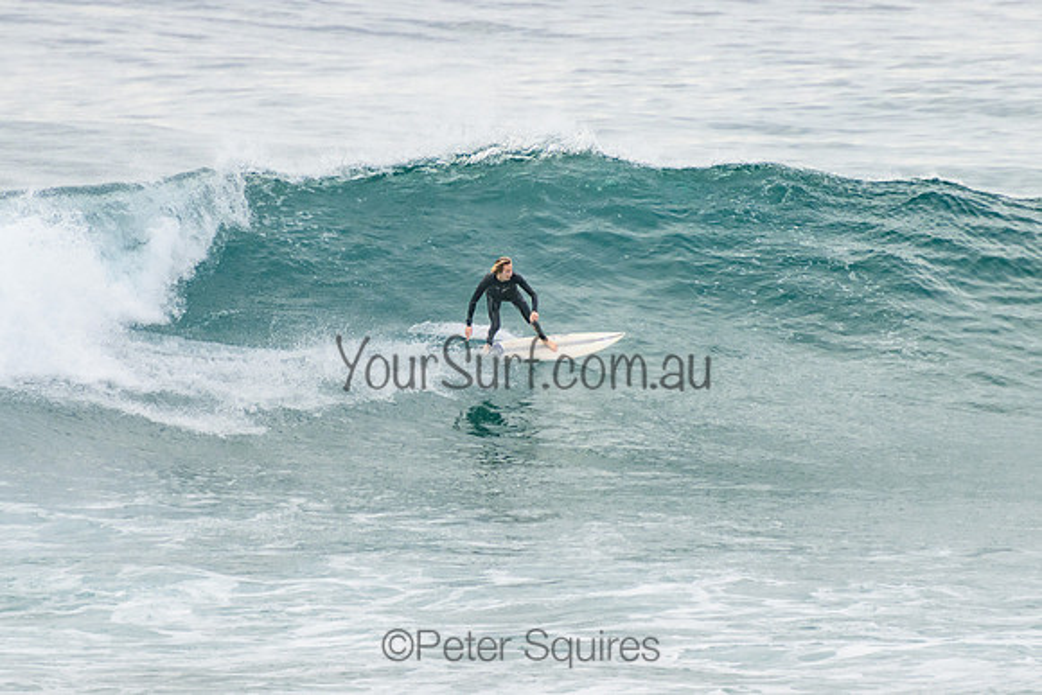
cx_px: 479
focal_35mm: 549
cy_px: 252
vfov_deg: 2.5
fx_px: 15906
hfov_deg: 3.8
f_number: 6.3
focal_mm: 400
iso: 500
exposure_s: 1/1250
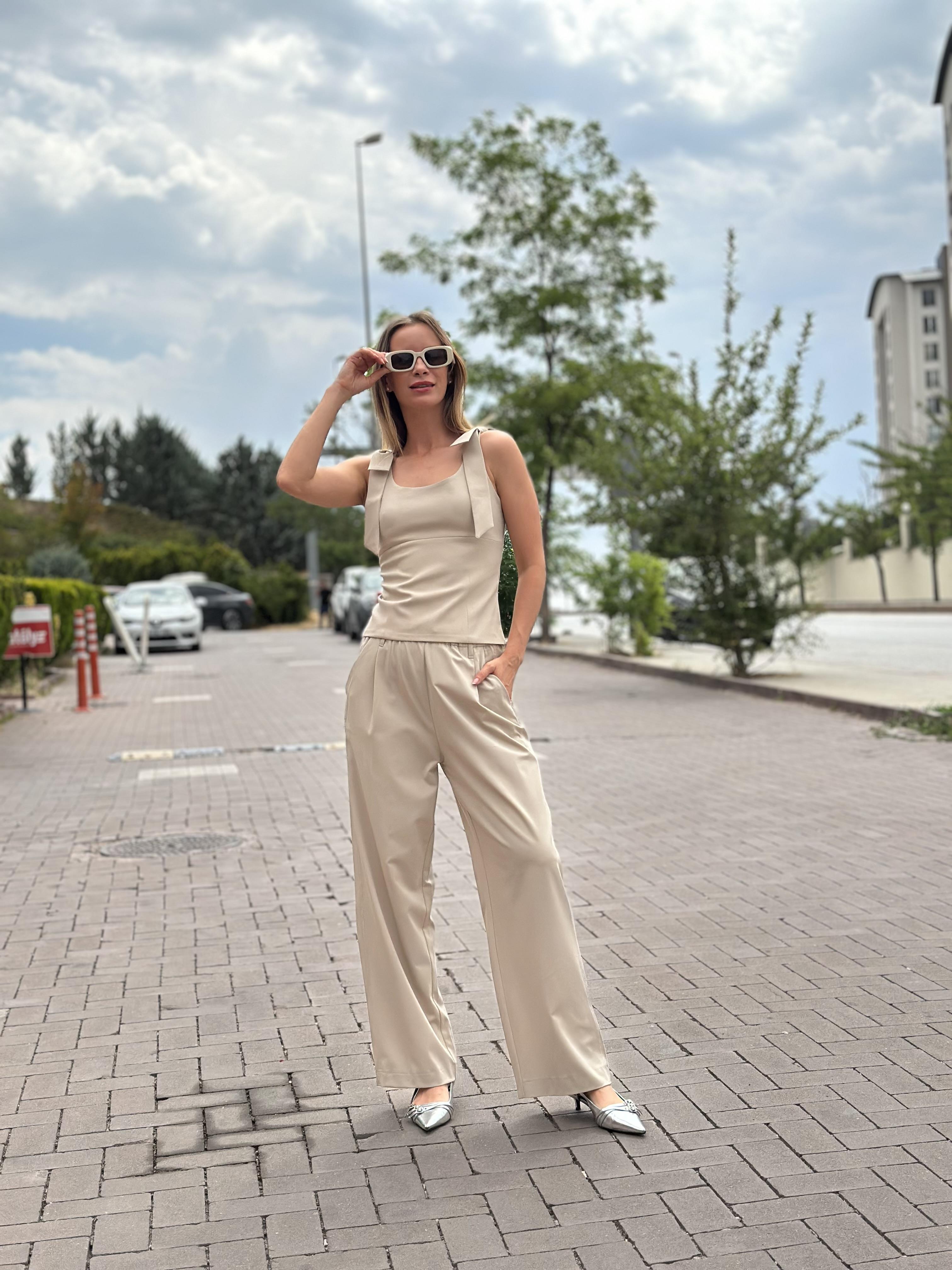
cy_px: 635
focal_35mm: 48
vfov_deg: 39.7
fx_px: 1760
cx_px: 476
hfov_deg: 30.3
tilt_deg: +2.2
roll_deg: +2.1
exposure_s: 1/5882
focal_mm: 6.86
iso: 100
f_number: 1.78
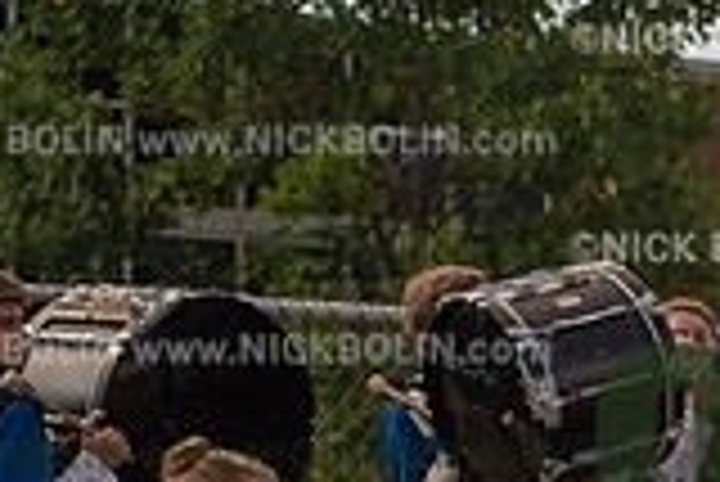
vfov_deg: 9.4
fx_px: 2903
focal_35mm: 145
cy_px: 561
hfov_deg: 13.7
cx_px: 914
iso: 800
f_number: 3.2
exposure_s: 1/640
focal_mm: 40
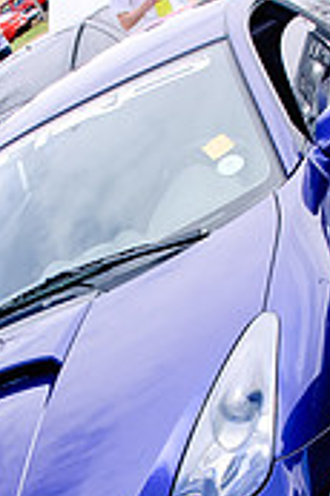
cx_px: 131
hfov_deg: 17.4
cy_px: 401
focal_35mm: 78
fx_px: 1075
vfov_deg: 25.5
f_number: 6.3
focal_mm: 20
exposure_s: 1/160
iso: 200
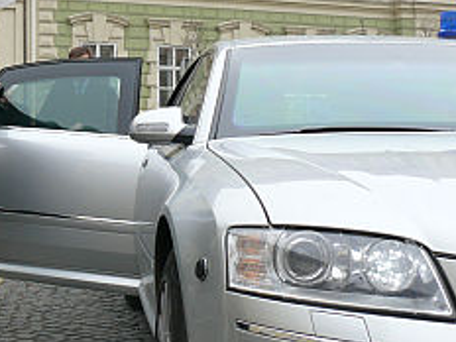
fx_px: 896
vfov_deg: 21.6
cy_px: 143
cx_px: 26
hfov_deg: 27.3
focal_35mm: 68
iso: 100
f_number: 4
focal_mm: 7.4
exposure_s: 1/200
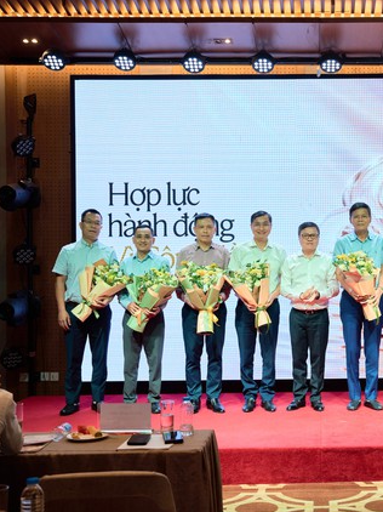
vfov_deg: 35.6
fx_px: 797
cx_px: 327
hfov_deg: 26.3
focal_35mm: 54
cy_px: 258
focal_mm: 37
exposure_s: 1/125
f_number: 4
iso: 640
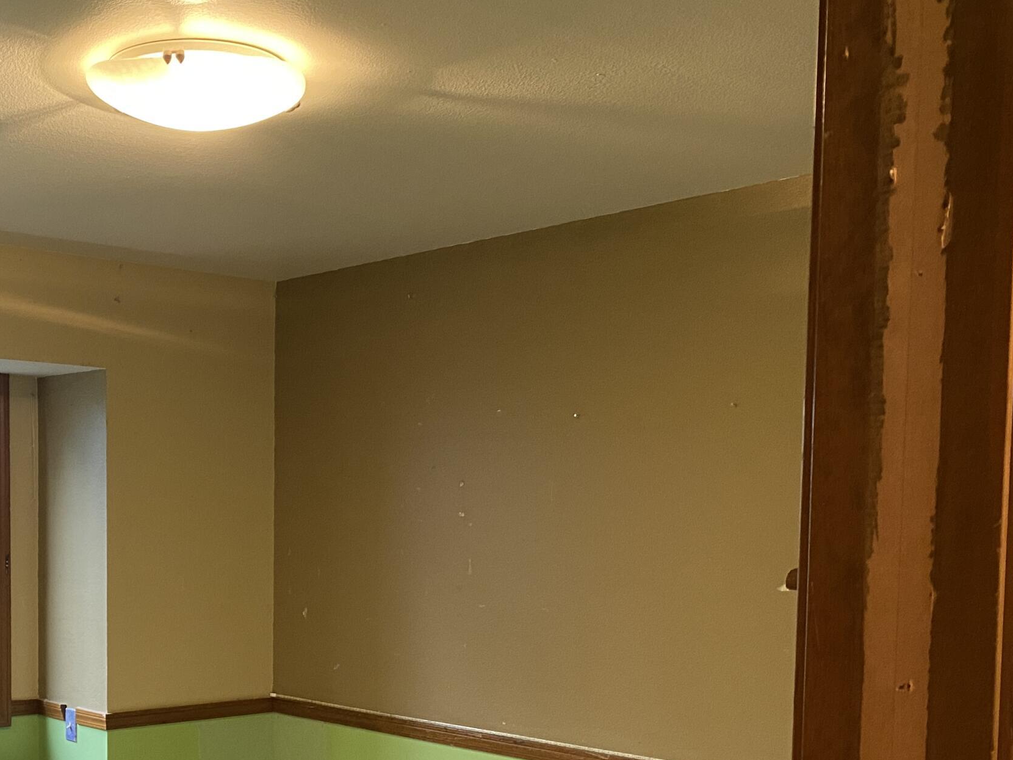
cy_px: 626
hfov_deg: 38.7
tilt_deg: -4.4
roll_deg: -0.6
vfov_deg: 30.0
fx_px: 1375
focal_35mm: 47
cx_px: 182
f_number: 1.8
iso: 250
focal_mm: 4.25
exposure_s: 1/60
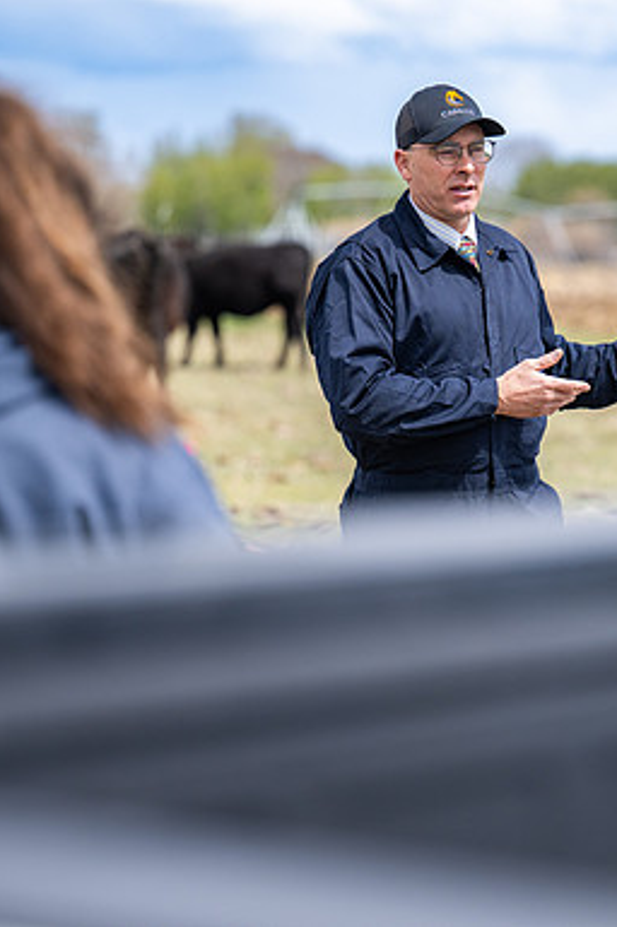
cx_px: 516
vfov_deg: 11.4
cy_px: 464
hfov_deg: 7.6
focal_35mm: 181
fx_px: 4661
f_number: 2.8
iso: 500
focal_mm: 120
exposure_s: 1/5000
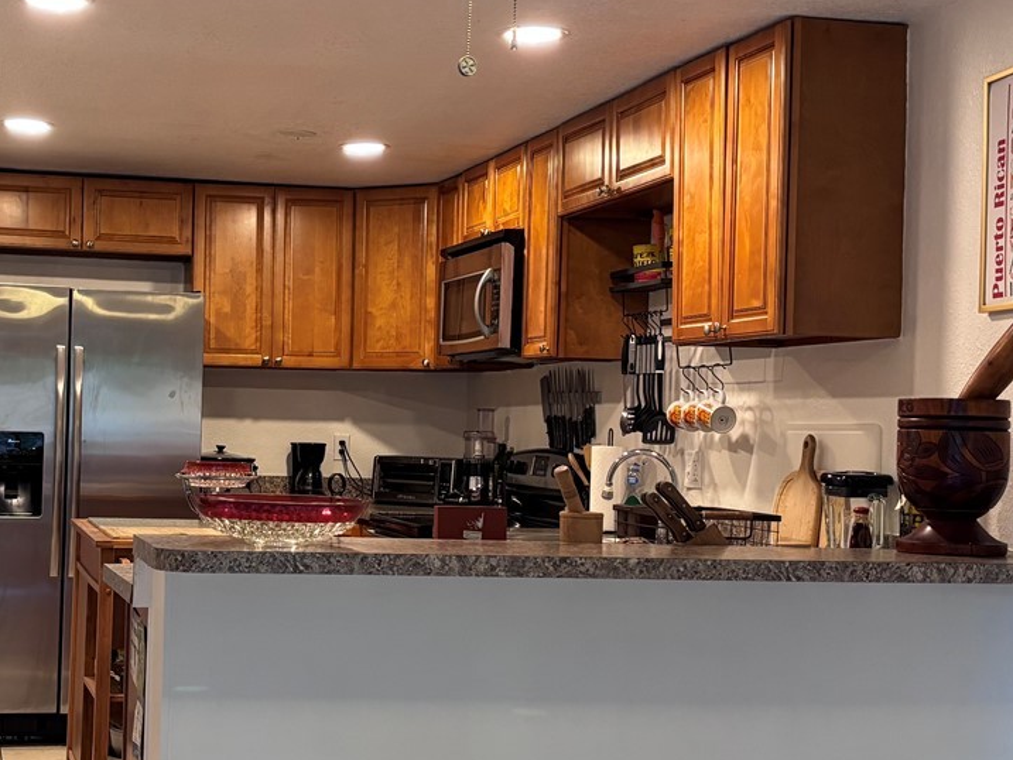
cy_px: 427
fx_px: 1698
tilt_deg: +0.2
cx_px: 268
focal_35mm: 58
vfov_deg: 25.2
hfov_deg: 32.7
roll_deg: -1.7
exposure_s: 1/60
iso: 160
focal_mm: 5.96
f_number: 1.6
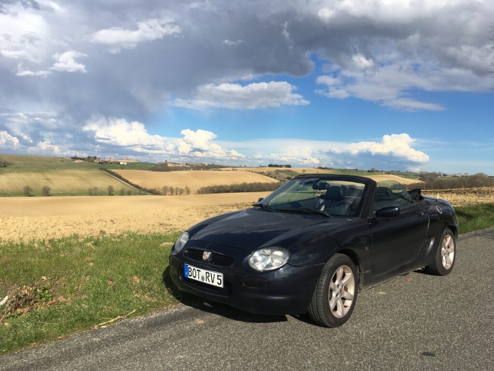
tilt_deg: -3.1
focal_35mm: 29
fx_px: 414
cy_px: 186
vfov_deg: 48.2
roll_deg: -1.7
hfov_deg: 61.7
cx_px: 247
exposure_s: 1/1972
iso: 25
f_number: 2.2
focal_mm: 4.15
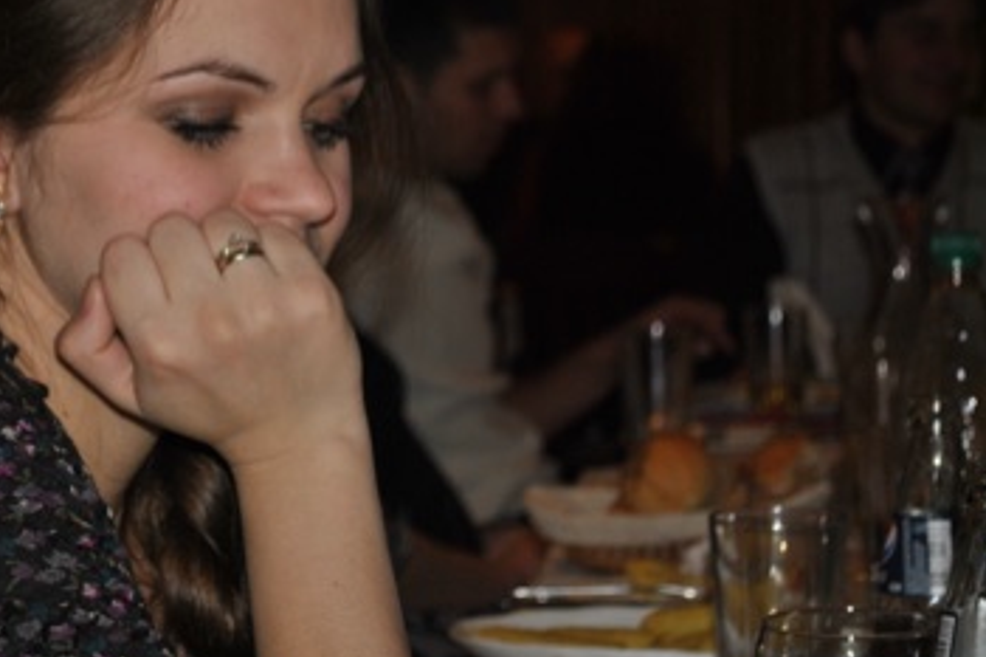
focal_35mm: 123
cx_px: 265
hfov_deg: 16.6
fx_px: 3360
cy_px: 192
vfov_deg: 11.1
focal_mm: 55
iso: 200
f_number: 5.6
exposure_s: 1/60
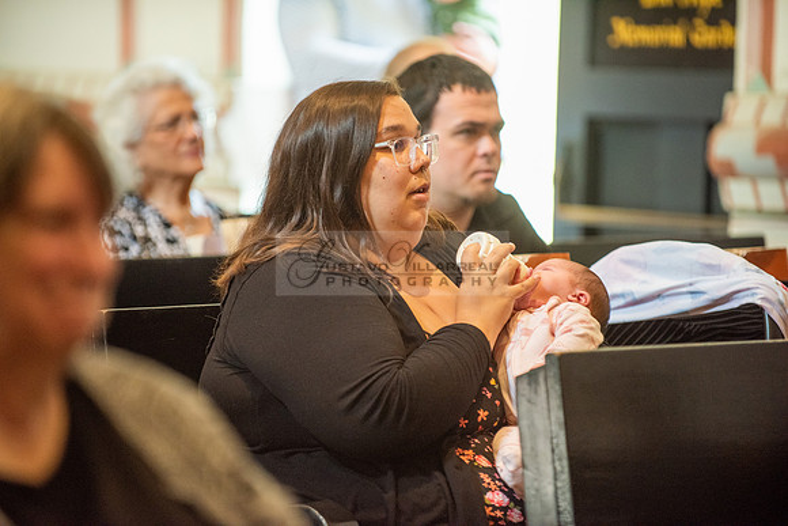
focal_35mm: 200
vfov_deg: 6.9
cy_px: 263
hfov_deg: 10.3
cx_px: 394
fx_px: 4379
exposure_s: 1/125
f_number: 2.8
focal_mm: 200
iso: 1600
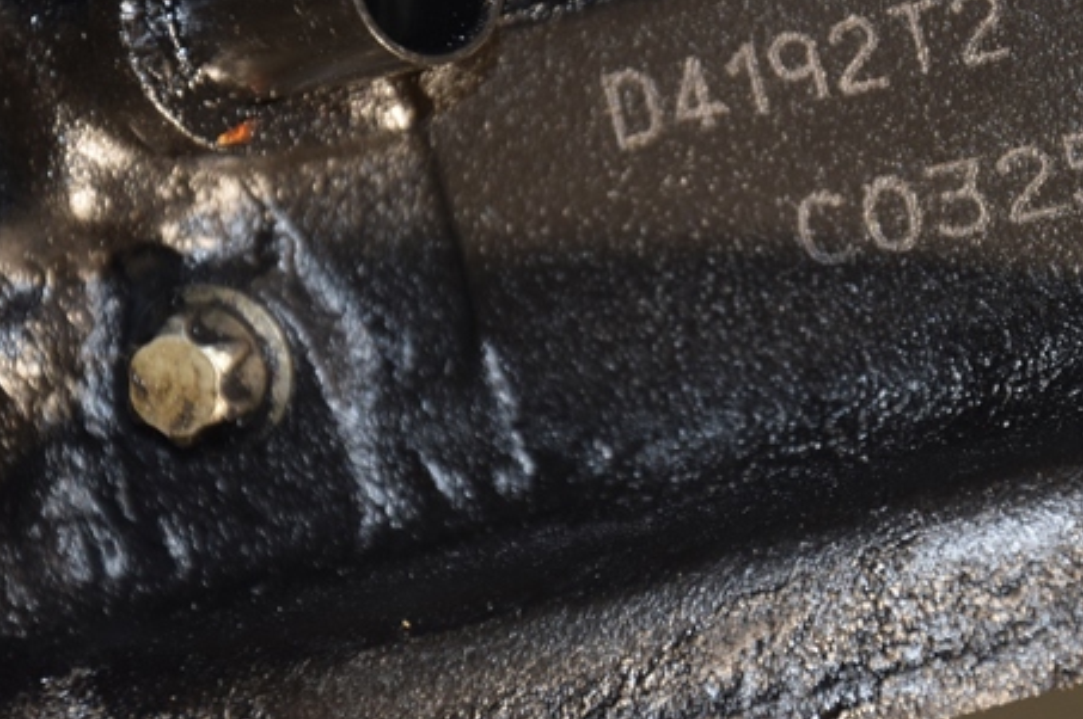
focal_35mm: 223
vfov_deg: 6.2
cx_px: 753
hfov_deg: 9.2
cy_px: 251
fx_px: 6692
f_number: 5.6
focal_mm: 105
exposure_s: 1/60
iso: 800
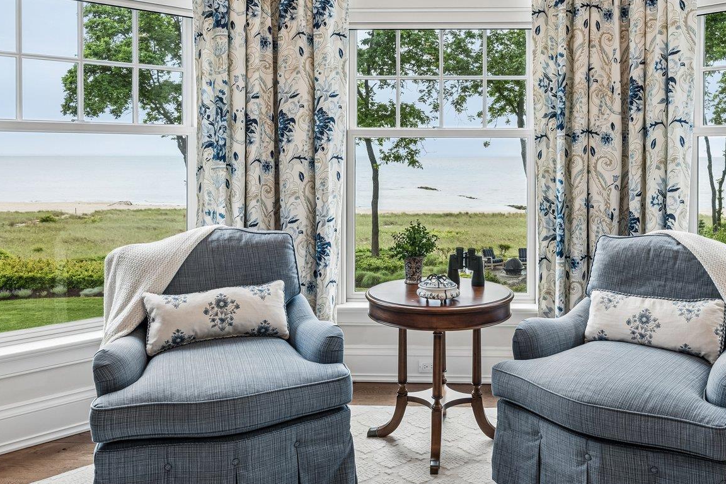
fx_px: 645
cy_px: 157
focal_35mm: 32
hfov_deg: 58.2
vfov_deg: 40.6
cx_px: 438
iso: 250
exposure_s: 1/25
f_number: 9
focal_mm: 18
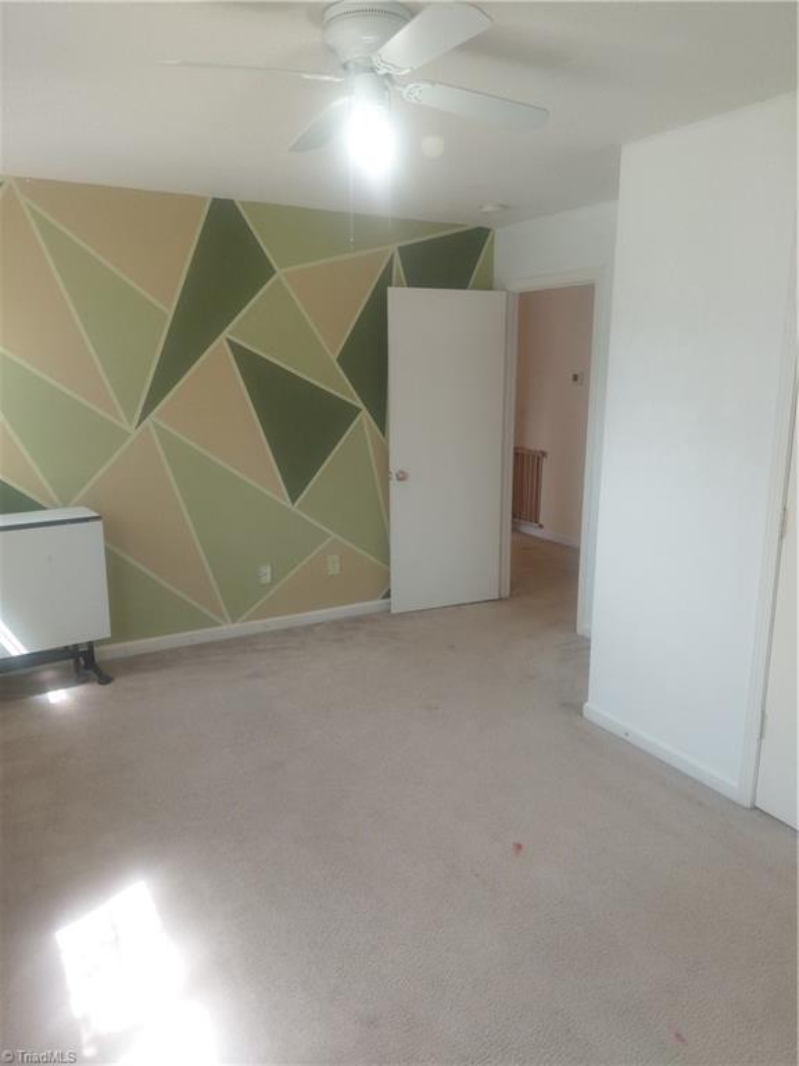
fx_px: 769
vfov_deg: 69.4
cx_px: 400
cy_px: 533
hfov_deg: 54.9
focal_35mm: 25
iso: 100
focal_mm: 4.69
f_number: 1.8
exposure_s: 1/120
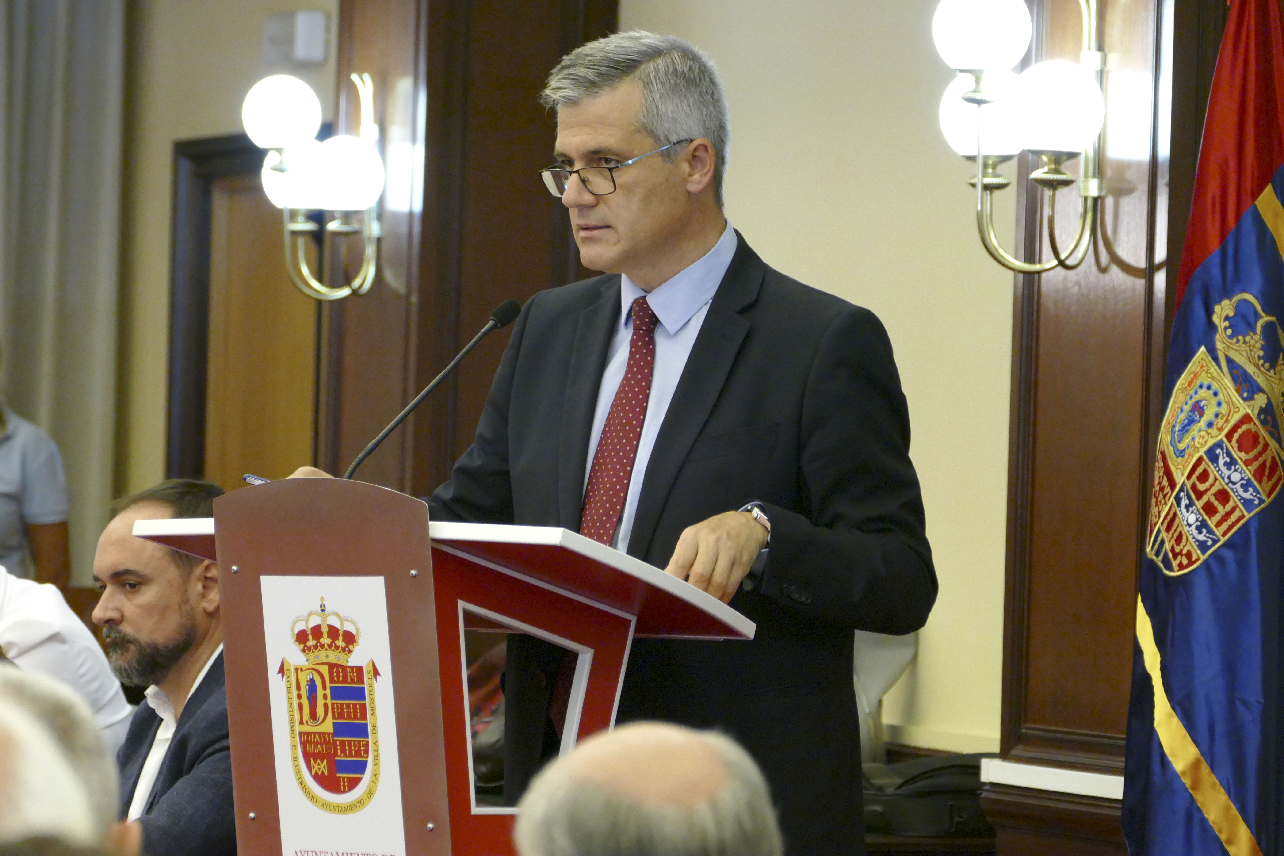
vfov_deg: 5.8
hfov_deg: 8.8
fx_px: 8381
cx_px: 642
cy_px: 428
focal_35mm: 235
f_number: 4
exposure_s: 1/80
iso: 1600
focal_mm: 85.83
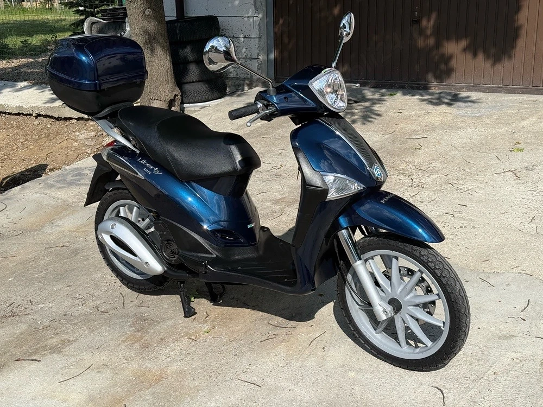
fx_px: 753
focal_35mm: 48
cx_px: 272
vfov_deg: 30.3
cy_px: 204
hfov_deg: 39.7
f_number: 1.78
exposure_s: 1/4878
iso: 64
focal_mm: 6.76
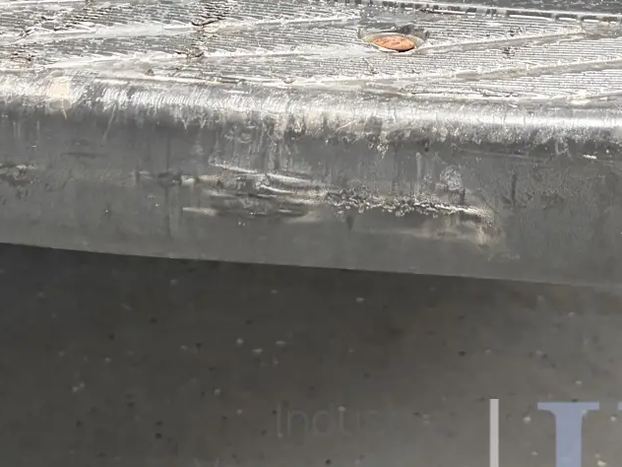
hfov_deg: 24.7
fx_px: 1420
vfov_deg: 18.1
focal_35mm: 79
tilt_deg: -17.8
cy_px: -22
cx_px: 334
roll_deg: -1.2
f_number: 1.6
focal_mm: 5.96
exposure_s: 1/70
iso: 125
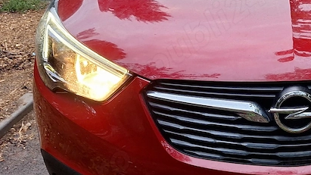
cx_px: 315
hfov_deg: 31.6
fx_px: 503
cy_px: 30
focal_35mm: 61
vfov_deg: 19.5
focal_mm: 5.54
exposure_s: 1/50
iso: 250
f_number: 1.8
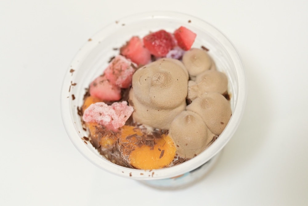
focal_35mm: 60
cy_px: 103
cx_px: 154
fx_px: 513
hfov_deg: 33.4
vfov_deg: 22.6
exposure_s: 1/250
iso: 6400
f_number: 4
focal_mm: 60
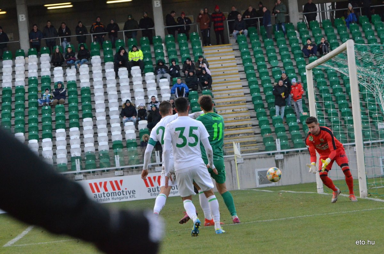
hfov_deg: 11.0
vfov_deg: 7.3
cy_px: 127
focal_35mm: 188
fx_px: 1996
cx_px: 192
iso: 3200
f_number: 9
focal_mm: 125
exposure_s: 1/1250
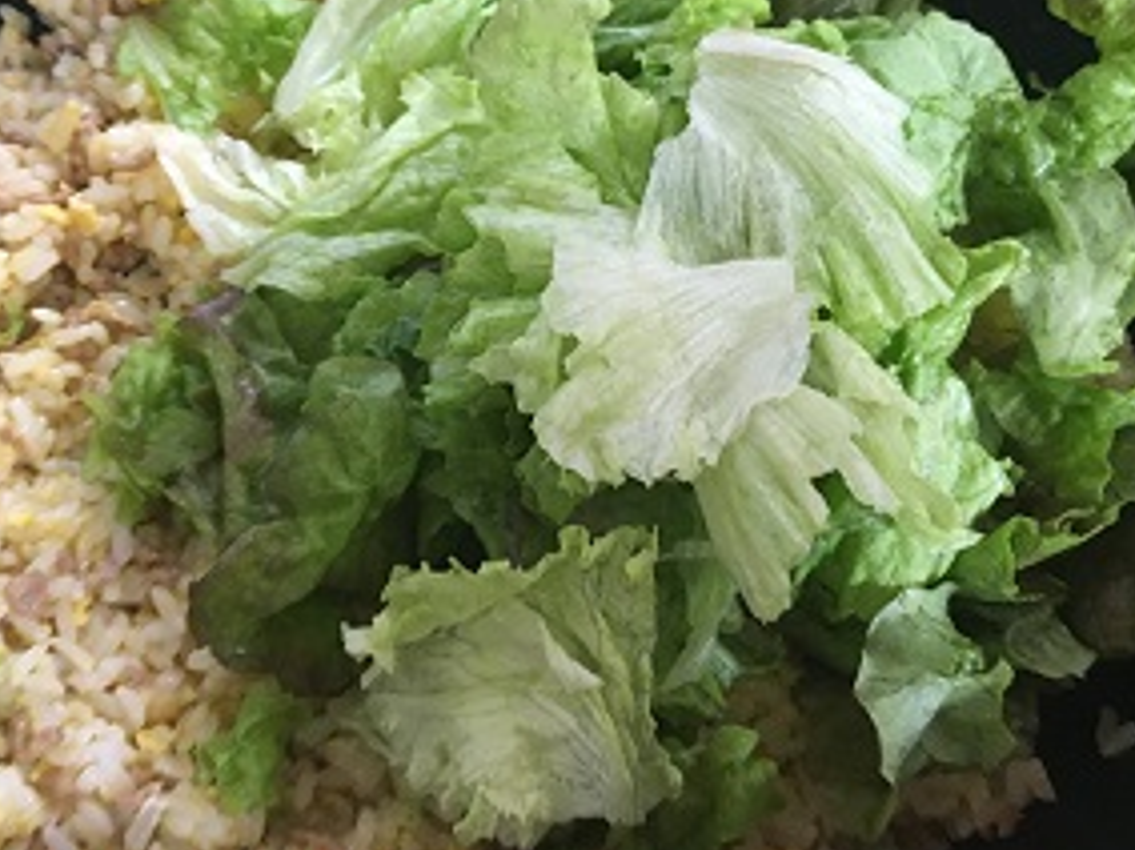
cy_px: 421
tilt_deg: -65.6
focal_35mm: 41
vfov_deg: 35.1
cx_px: 433
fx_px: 1344
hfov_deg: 45.4
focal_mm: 4.15
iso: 200
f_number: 2.2
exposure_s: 1/17
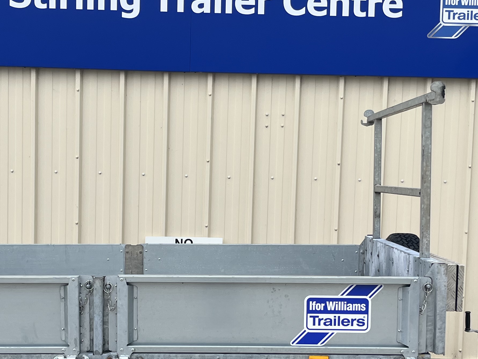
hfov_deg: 32.6
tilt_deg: -4.1
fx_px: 815
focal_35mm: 59
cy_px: 241
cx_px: 197
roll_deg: -1.1
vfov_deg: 24.7
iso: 50
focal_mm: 5.1
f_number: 1.6
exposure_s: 1/1294
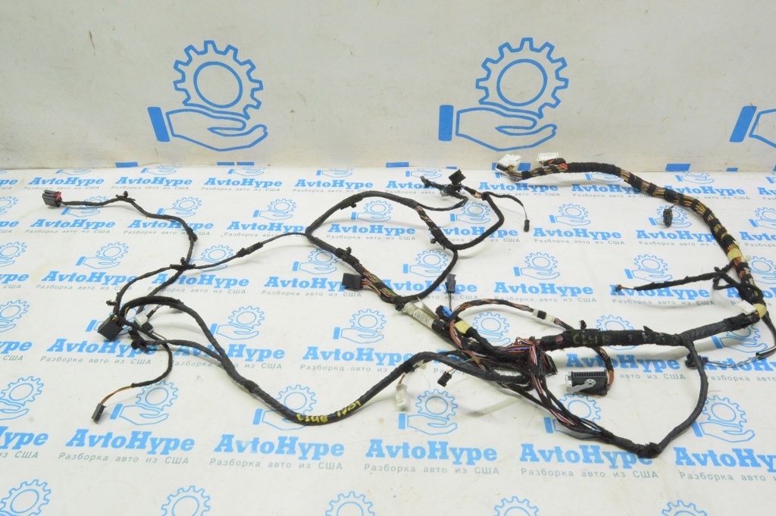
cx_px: 388
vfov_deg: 47.9
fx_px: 582
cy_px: 258
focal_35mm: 27
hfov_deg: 67.4
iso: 6400
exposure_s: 1/20
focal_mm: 18
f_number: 20
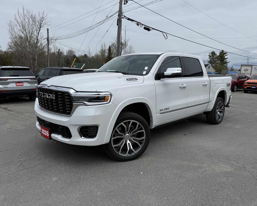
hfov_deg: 66.0
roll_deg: +0.5
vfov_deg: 54.9
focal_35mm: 26
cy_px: 100
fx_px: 198
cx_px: 135
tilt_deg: -4.5
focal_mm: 6.76
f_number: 1.78
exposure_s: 1/8130
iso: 80
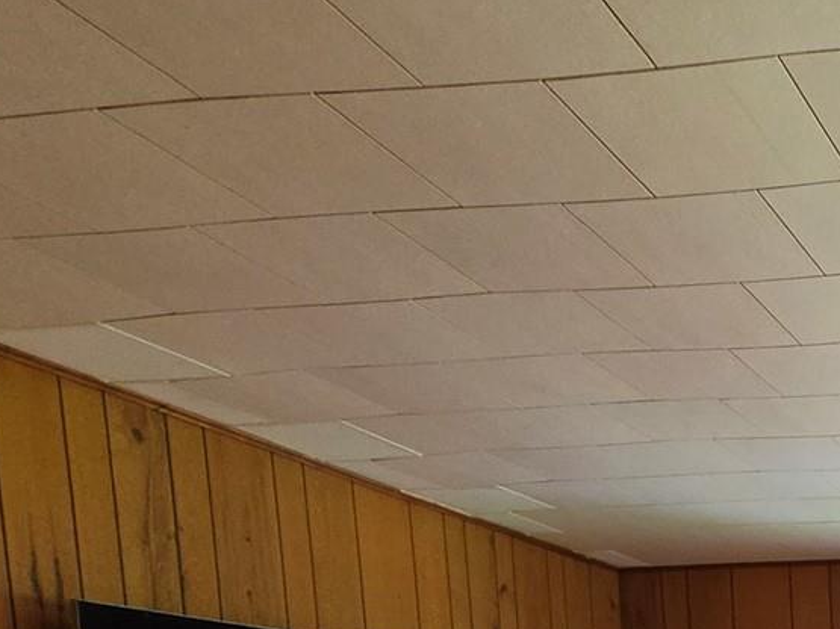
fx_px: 1165
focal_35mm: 48
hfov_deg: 30.4
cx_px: 1117
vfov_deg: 23.6
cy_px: 962
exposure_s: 1/60
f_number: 1.9
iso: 200
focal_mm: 2.2
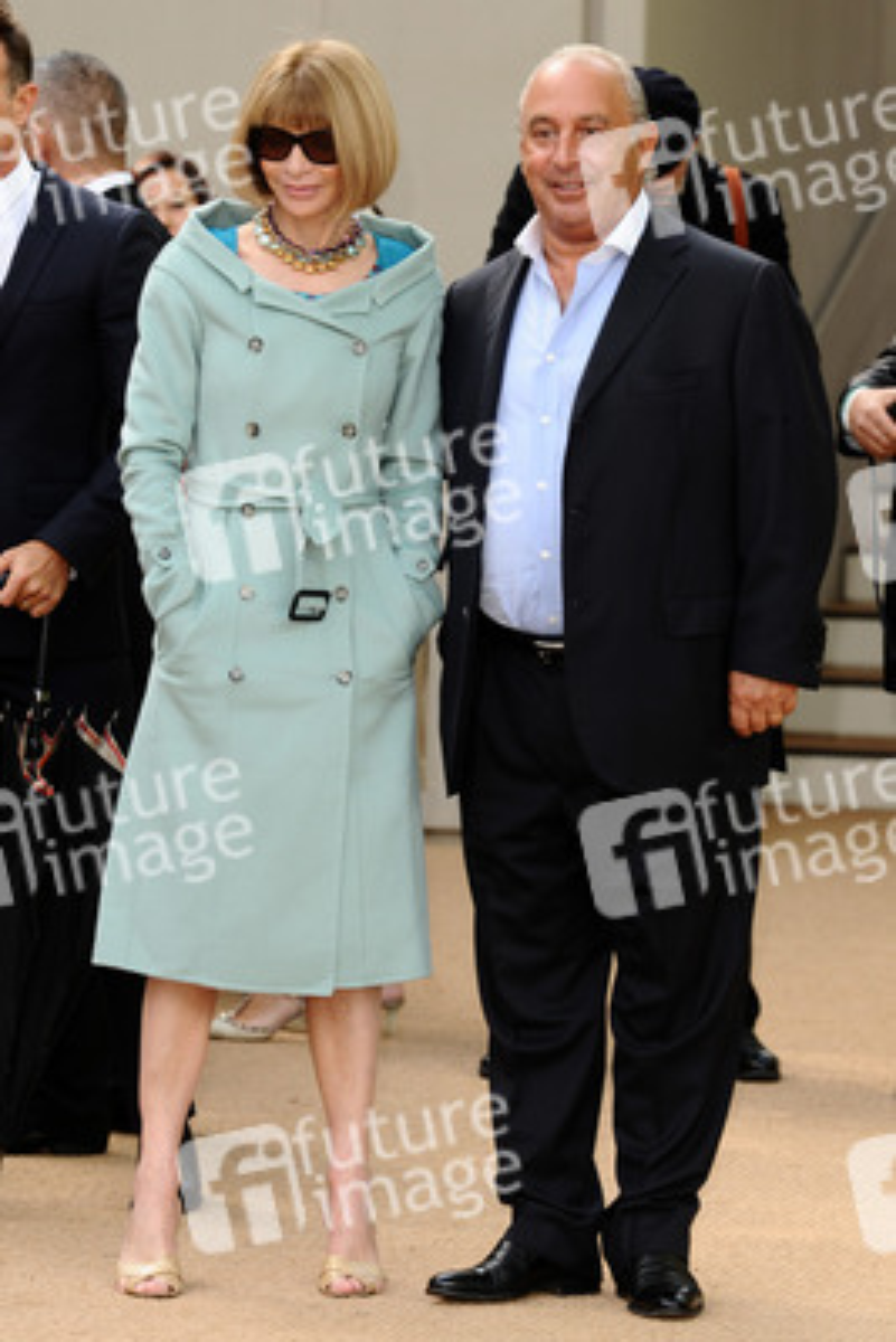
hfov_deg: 8.2
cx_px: 448
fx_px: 6266
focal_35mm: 168
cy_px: 671
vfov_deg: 12.2
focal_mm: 112
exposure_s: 1/250
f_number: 4
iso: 200
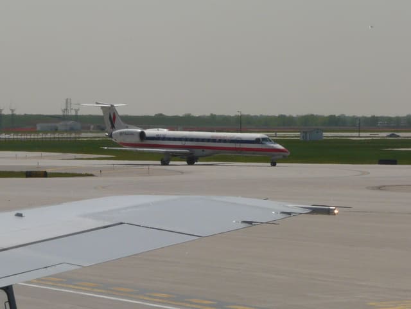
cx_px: 206
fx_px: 2125
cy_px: 154
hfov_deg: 11.0
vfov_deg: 8.3
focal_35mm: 179
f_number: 8
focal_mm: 18.3
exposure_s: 1/400
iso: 100
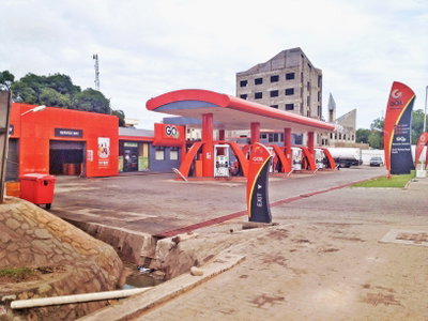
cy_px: 160
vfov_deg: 40.7
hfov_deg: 52.6
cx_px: 214
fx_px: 433
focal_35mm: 35
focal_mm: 4.28
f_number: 2.4
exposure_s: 1/1453
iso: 64
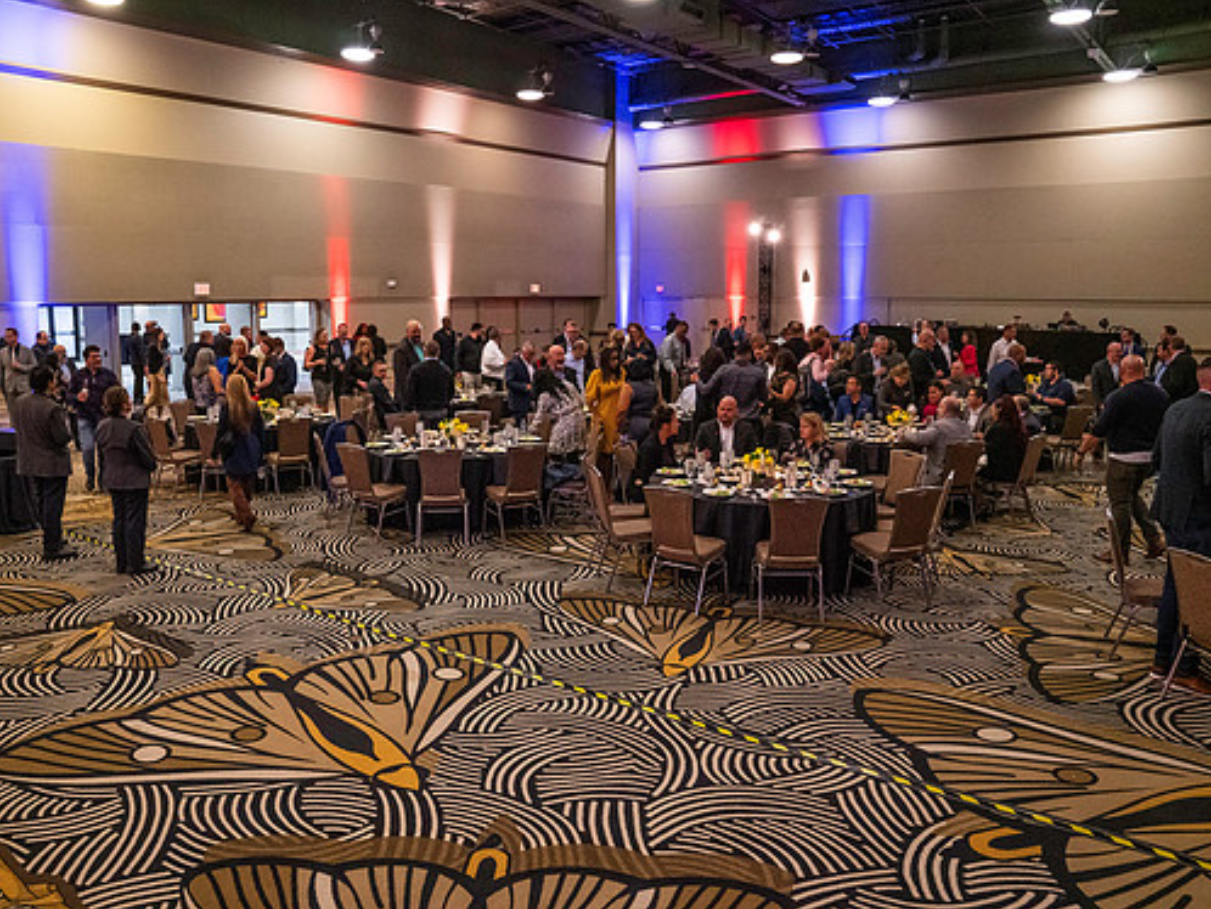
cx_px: 559
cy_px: 441
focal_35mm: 28
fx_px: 980
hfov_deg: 63.3
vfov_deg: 49.8
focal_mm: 25
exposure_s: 1/125
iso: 10000
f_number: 4.5
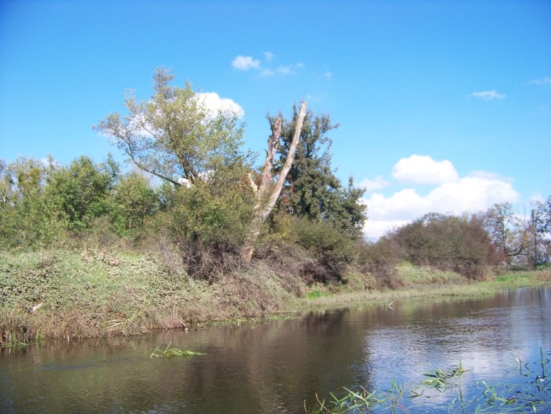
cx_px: 276
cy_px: 207
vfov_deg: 39.7
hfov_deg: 51.4
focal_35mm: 36
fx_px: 573
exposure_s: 1/640
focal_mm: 5.85
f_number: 2.8
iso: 64
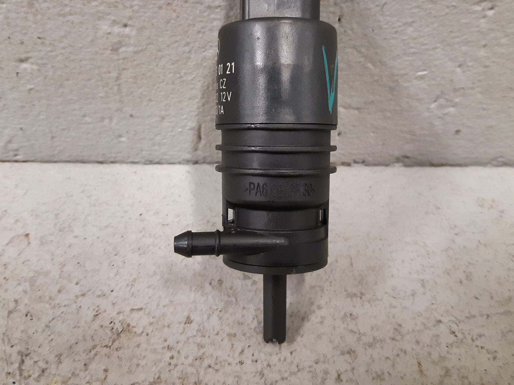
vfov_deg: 41.6
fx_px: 505
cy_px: 149
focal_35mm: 34
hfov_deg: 53.9
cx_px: 246
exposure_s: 1/50
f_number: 1.7
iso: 250
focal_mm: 3.93
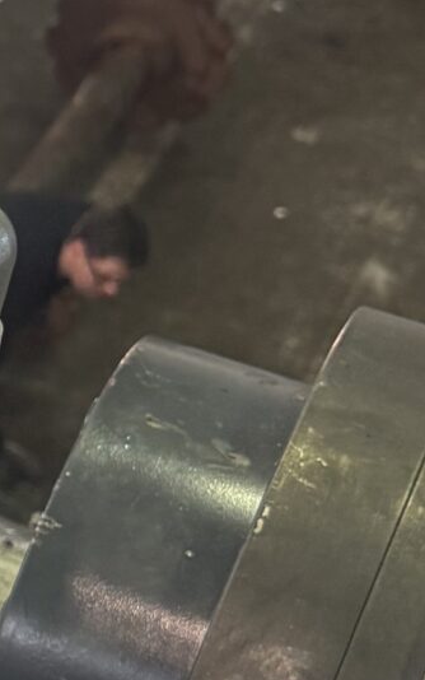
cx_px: -693
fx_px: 2260
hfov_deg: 9.3
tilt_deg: -40.2
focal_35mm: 122
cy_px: 447
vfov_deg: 17.1
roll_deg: +2.8
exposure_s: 1/100
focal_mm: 6.76
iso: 160
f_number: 1.78
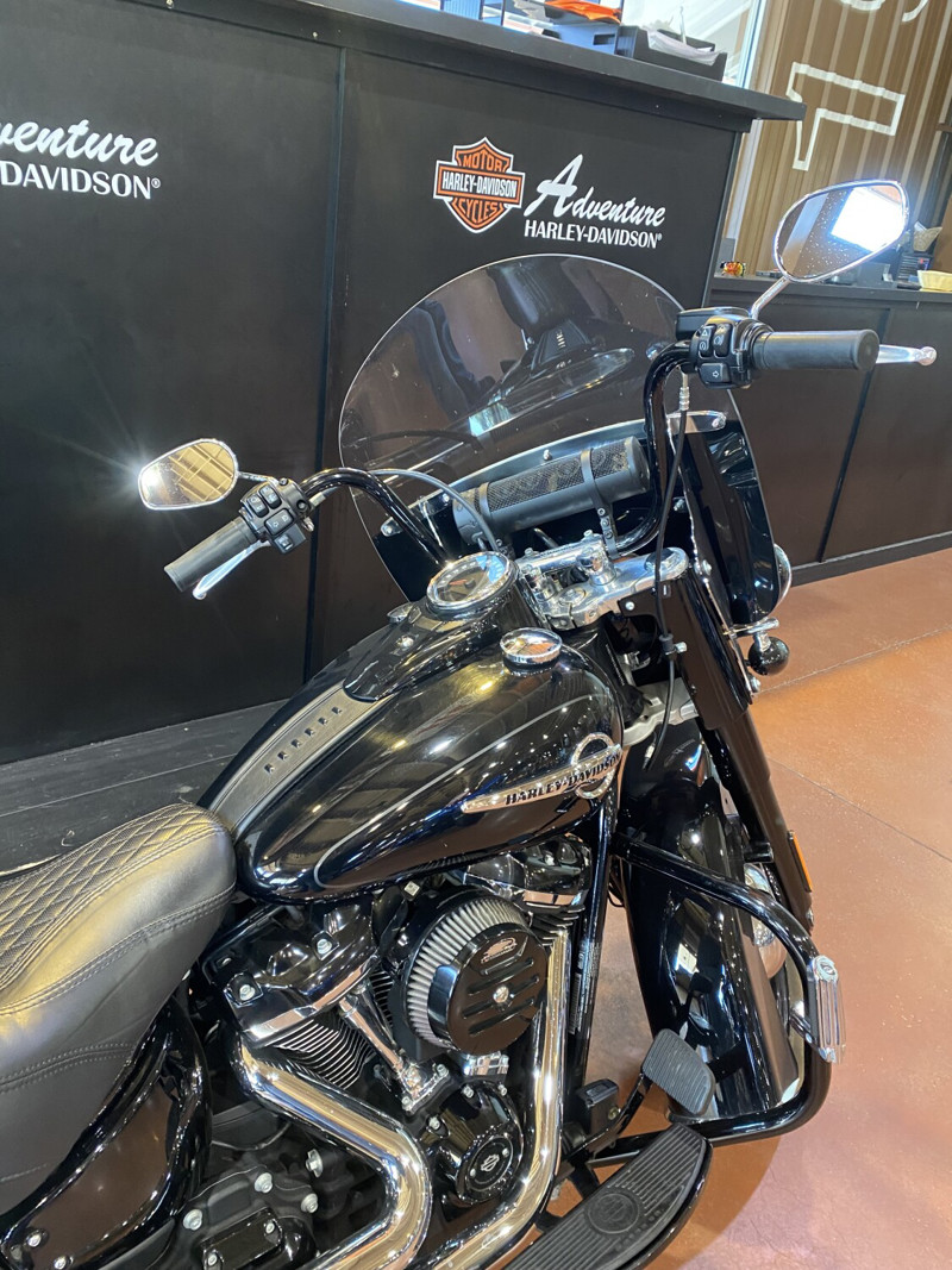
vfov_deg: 67.3
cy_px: 635
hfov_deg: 53.1
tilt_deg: -23.0
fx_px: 954
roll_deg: -7.7
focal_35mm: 26
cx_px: 476
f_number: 1.8
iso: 500
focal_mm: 4.25
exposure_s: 1/60
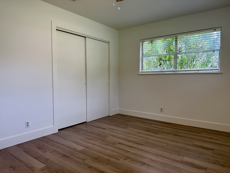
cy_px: 86
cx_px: 115
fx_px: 159
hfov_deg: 71.6
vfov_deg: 56.8
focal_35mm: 24
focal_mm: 6.76
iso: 50
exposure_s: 1/126
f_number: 1.78
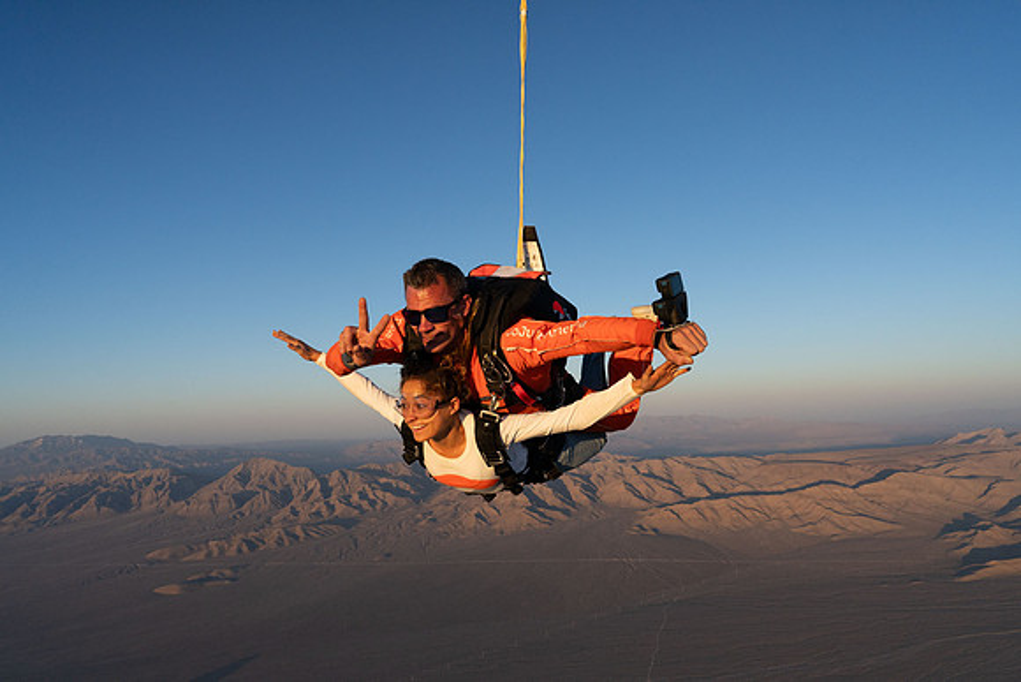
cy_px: 341
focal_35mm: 24
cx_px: 510
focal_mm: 24
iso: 1250
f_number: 8
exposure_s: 1/2000
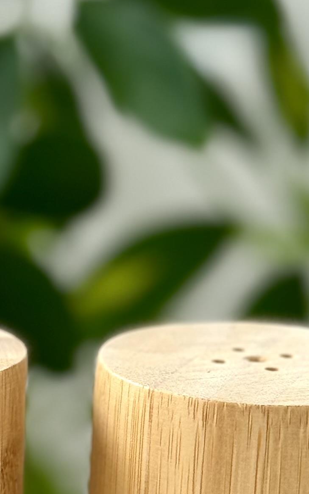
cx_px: 51
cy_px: 448
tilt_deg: -15.4
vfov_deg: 11.8
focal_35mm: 176
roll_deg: +0.4
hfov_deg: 7.4
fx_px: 2371
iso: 80
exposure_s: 1/121
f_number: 1.78
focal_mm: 6.86
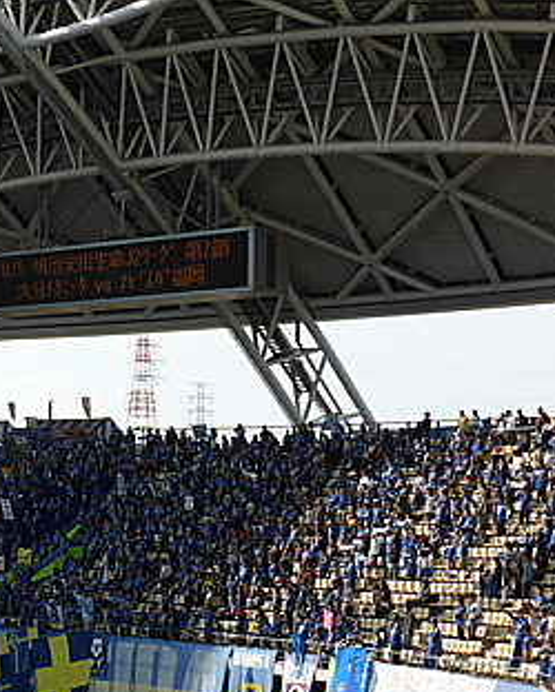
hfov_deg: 14.6
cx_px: 73
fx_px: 2154
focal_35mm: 105
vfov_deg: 18.3
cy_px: 397
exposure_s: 1/500
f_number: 5
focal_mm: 12.5
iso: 125
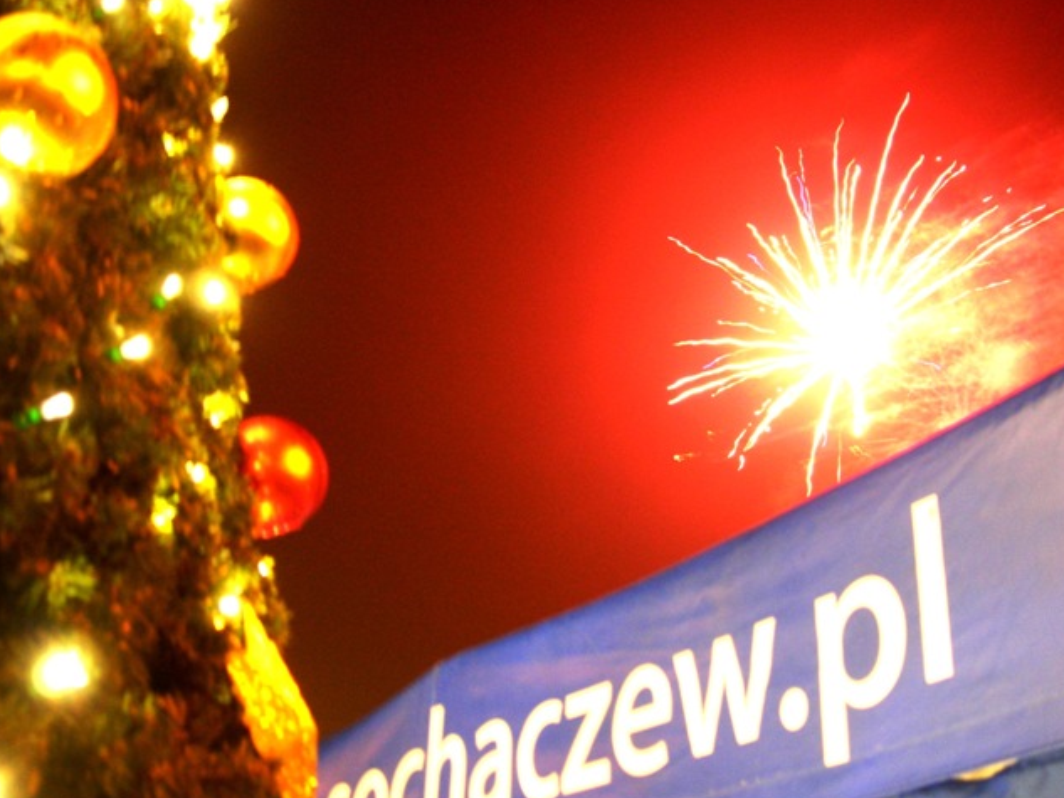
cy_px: 385
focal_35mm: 48
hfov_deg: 39.6
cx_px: 612
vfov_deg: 30.3
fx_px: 1476
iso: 200
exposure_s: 1/1.2
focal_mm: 7.8
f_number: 2.8
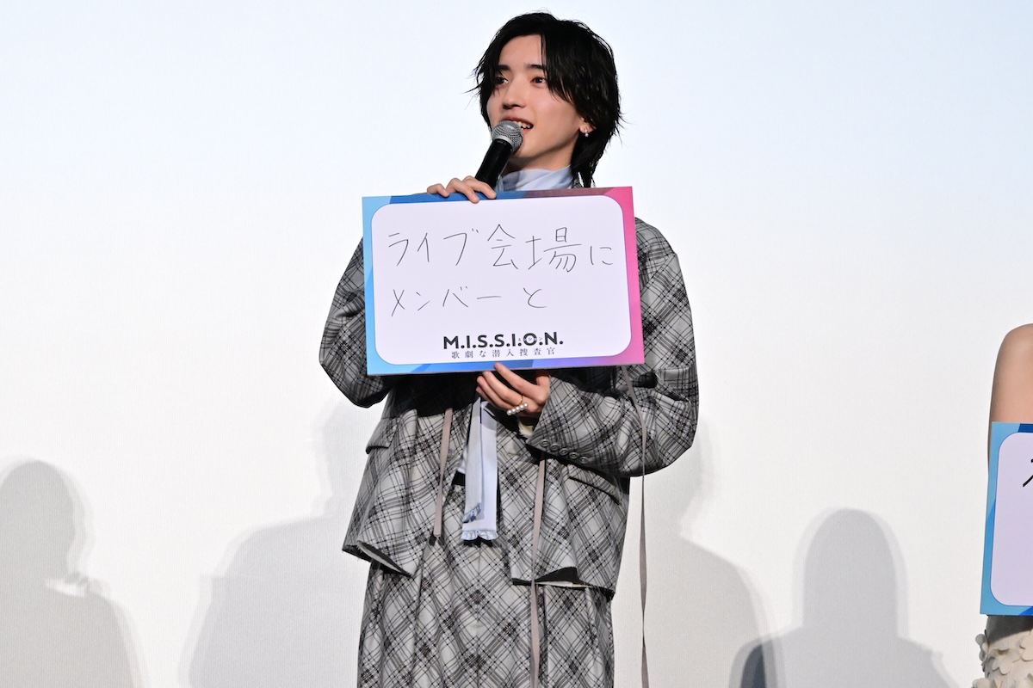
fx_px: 3185
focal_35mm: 111
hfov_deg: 18.4
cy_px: 344
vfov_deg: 12.3
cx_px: 516
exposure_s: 1/200
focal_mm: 74
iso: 5000
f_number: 6
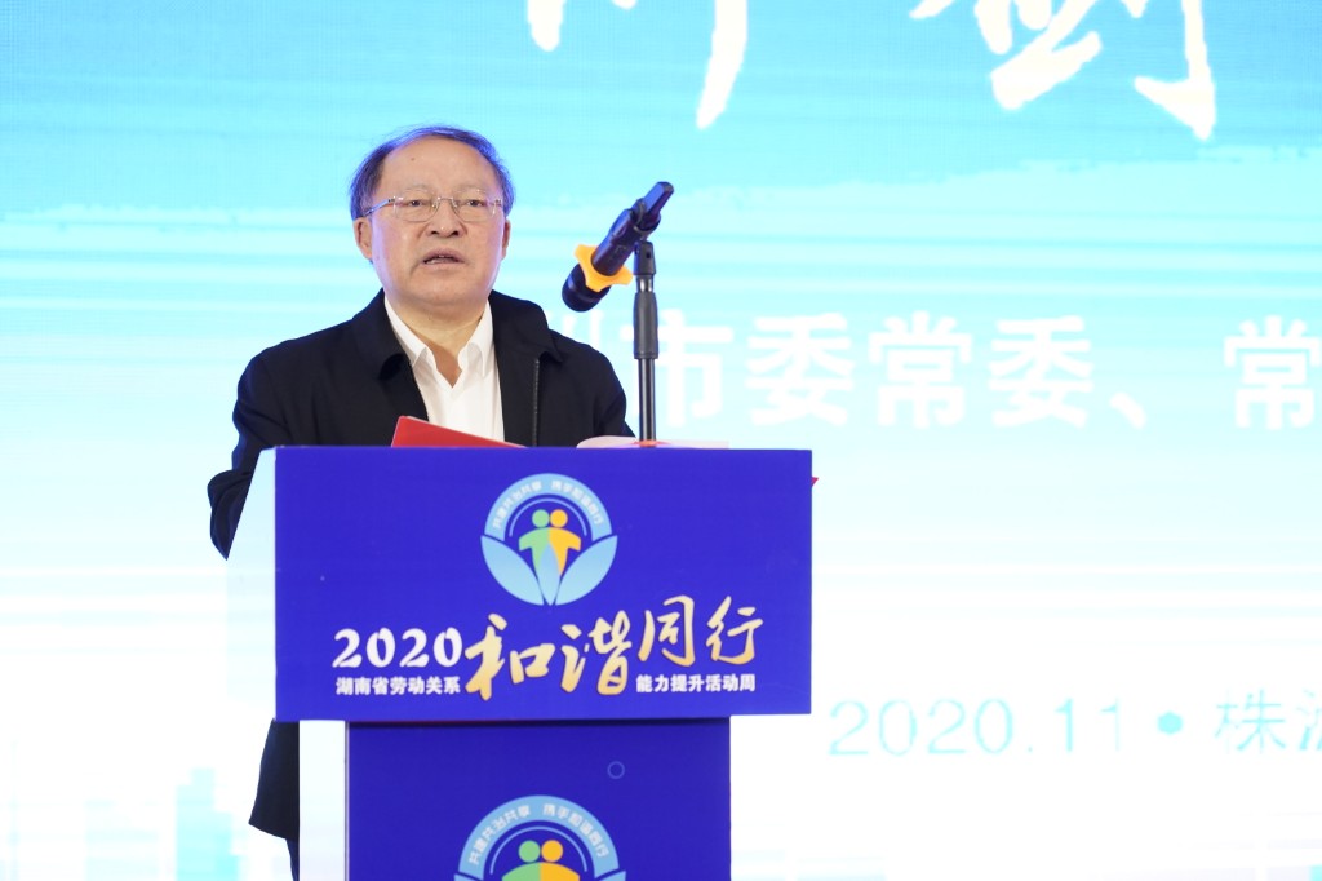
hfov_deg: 19.5
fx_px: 3854
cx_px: 661
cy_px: 440
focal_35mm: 105
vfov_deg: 13.0
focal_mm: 105
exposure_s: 1/200
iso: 2500
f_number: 4
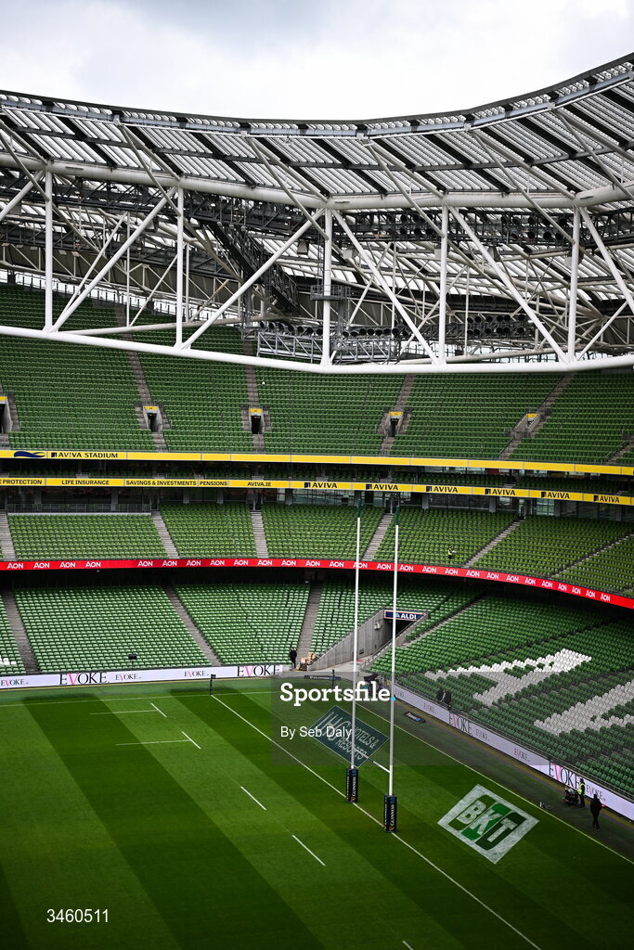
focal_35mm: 53
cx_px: 317
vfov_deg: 37.5
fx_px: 1400
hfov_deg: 25.5
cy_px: 475
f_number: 2.8
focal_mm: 53
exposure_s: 1/1600
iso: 250
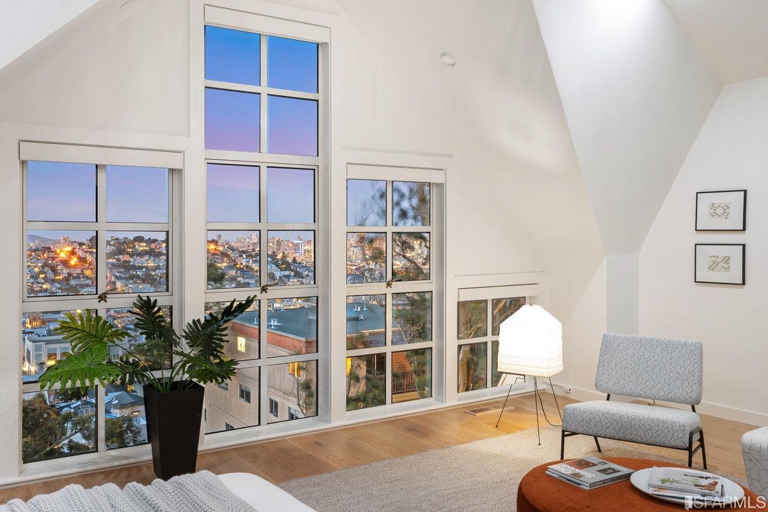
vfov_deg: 43.6
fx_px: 640
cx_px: 384
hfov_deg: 61.9
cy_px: 256
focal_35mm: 30
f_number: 11
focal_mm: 20
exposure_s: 1/2
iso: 400
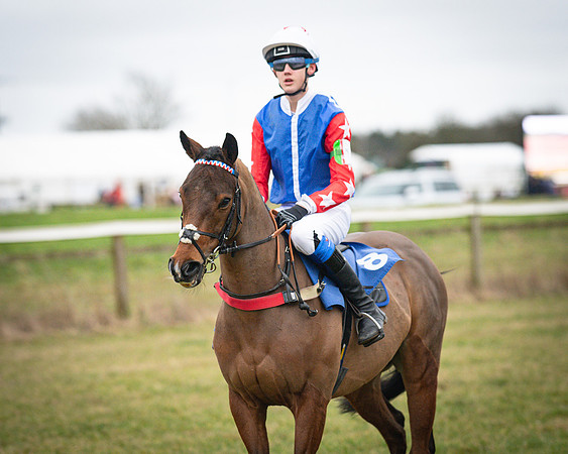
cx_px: 253
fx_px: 3823
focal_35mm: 227
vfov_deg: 6.8
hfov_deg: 8.5
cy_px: 227
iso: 640
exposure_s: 1/1150
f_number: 2.2
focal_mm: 135
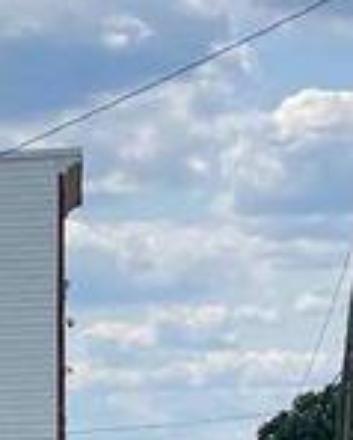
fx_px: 2591
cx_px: -273
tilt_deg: -6.0
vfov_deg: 9.1
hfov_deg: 7.6
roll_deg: +0.5
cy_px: 859
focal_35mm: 199
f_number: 1.8
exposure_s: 1/3003
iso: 20
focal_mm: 3.99
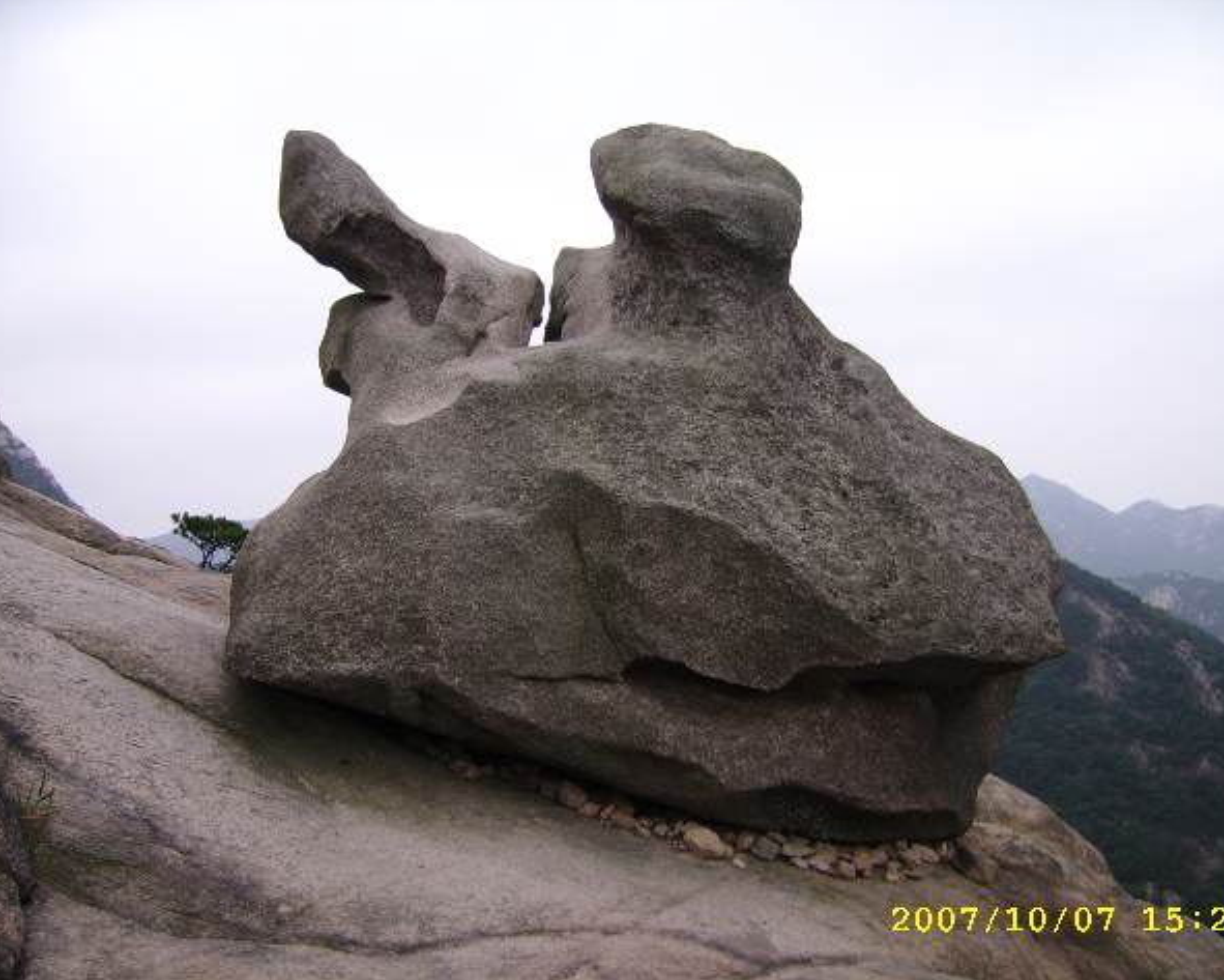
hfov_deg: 49.0
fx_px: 1341
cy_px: 487
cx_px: 650
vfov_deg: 40.1
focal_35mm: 37
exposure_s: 1/60
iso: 100
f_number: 2.8
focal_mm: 5.95
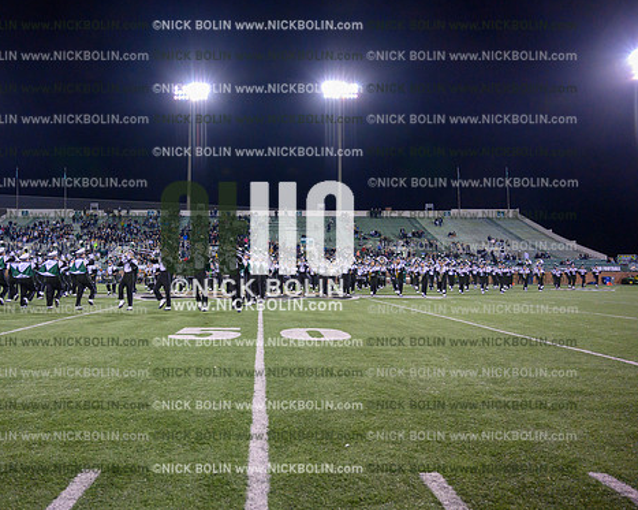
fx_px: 528
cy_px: 247
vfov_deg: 51.5
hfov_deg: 61.7
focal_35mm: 28
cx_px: 257
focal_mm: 24
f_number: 4
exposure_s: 1/800
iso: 5000
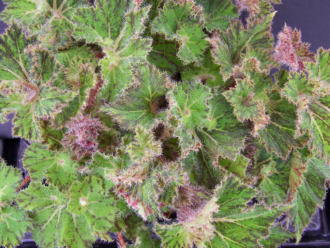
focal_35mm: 55
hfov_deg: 34.9
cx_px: 165
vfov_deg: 26.6
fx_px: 524
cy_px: 124
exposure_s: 1/30
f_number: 3.2
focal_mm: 9.36
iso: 64
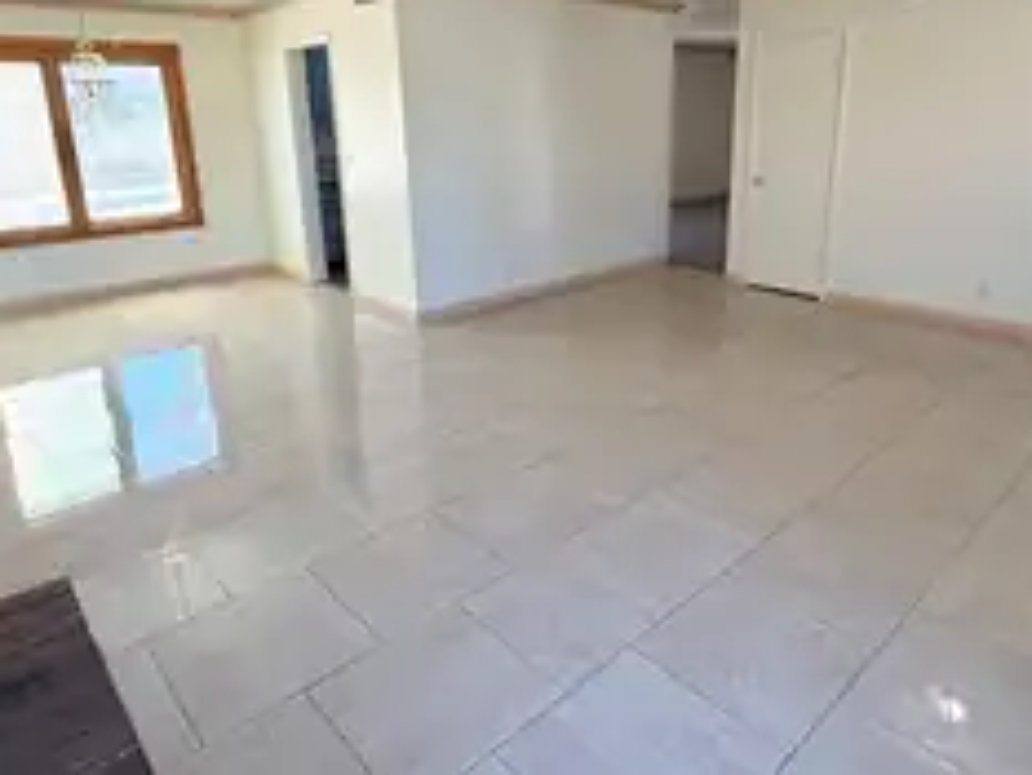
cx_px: 549
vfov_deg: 56.4
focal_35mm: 24
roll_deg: +1.6
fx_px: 716
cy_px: 306
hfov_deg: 71.5
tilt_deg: -15.8
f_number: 2.2
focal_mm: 2.22
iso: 64
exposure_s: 1/120
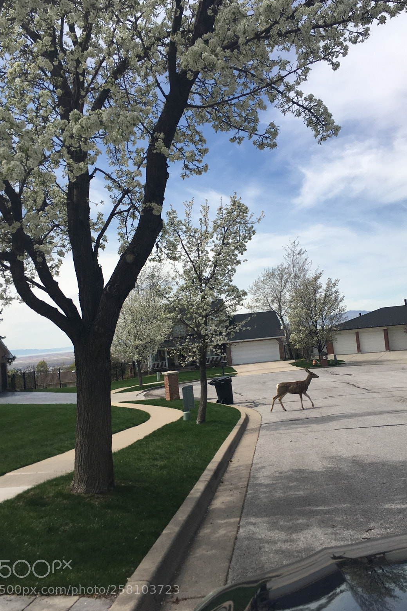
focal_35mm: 31
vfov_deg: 60.3
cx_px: 210
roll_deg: +6.2
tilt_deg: +2.6
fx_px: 526
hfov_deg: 42.3
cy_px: 306
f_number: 2.2
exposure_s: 1/2079
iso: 25
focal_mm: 4.15
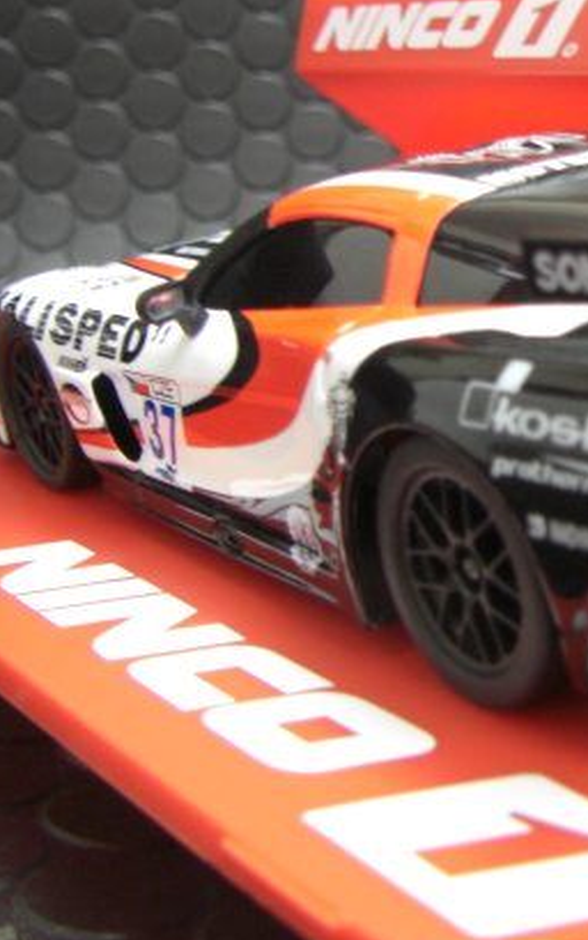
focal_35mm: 63
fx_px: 1614
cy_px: 400
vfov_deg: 32.4
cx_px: 565
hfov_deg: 20.1
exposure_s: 1/13
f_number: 3.4
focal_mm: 6.3
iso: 200
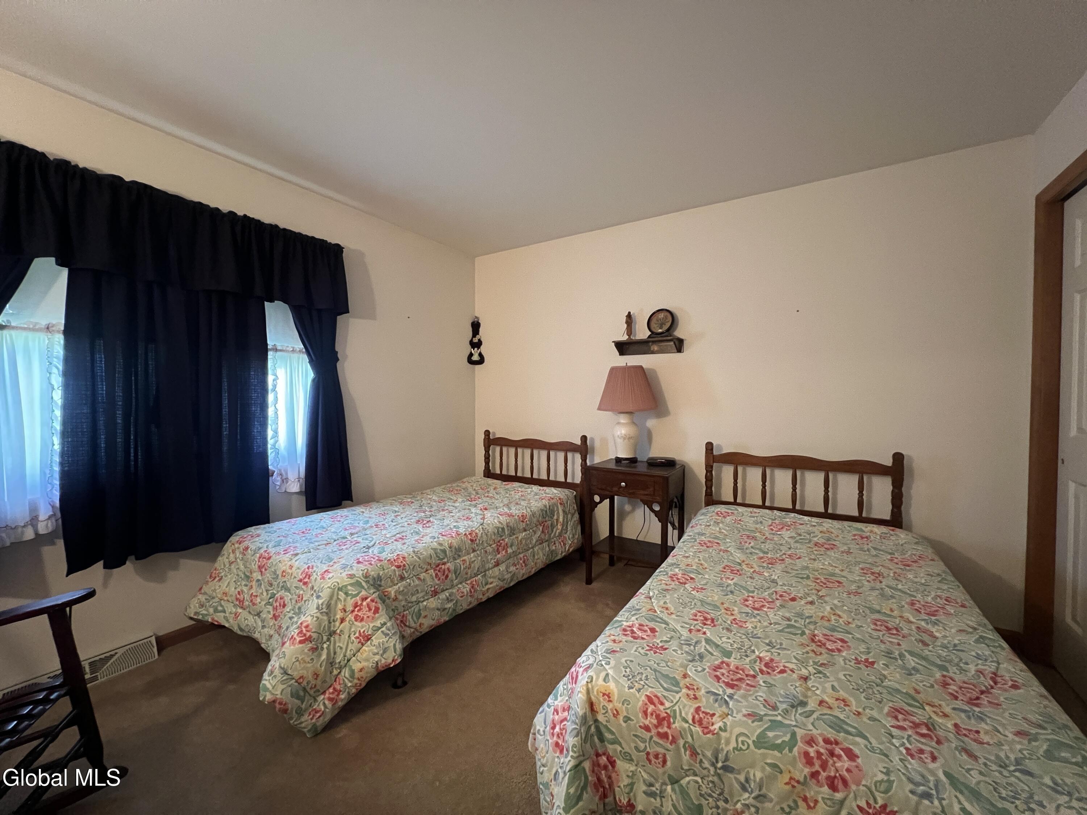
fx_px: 408
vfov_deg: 89.9
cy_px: 408
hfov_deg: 106.2
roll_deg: -0.1
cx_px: 544
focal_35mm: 13
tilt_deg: -1.3
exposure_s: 1/60
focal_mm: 1.57
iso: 1000
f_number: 1.8
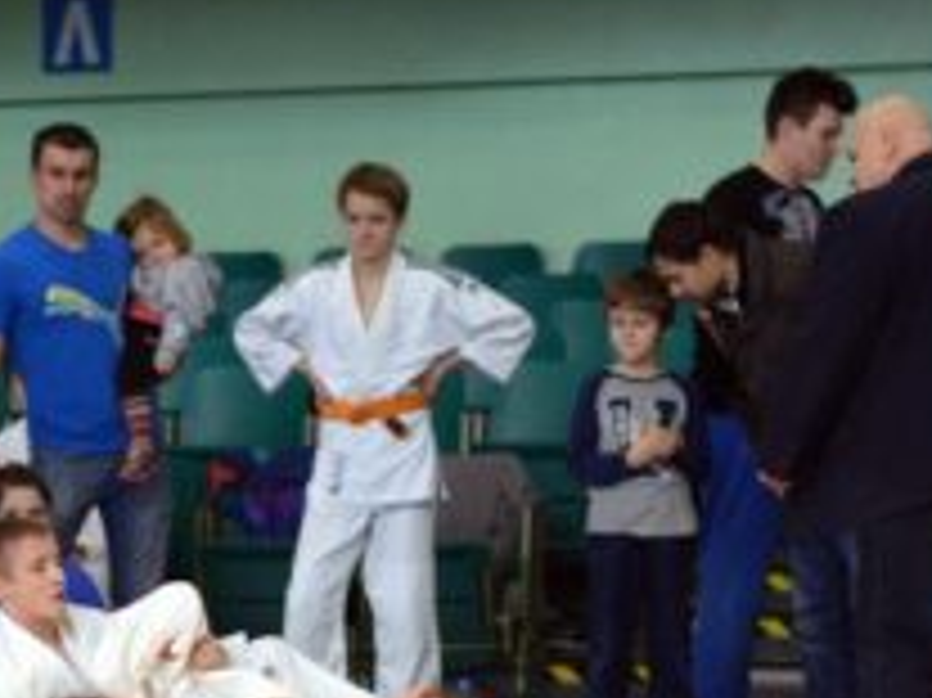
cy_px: 538
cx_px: 603
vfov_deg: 10.6
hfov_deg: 14.2
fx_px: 3740
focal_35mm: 139
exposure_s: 1/1250
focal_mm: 50
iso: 1000
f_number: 2.2
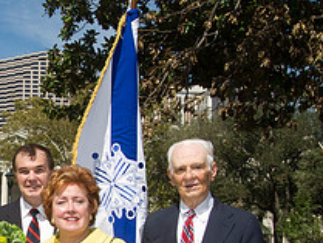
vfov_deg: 18.3
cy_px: 192
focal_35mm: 80
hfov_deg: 22.9
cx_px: -34
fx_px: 747
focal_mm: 30
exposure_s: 1/250
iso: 200
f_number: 9
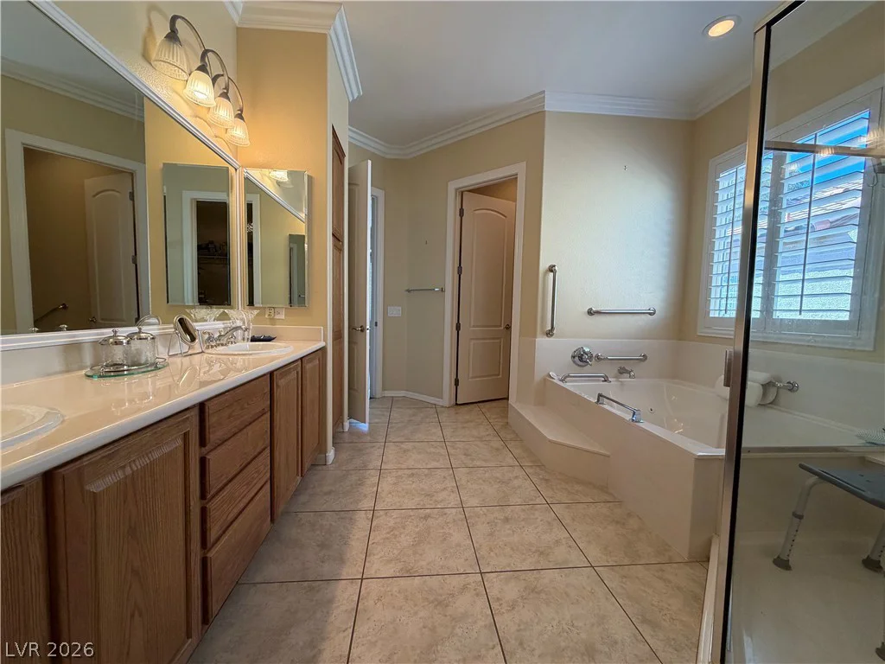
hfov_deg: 102.1
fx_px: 358
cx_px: 442
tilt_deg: -2.5
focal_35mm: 14
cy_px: 332
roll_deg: -0.8
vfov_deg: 85.7
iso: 160
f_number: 2.2
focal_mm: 2.22
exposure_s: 1/120
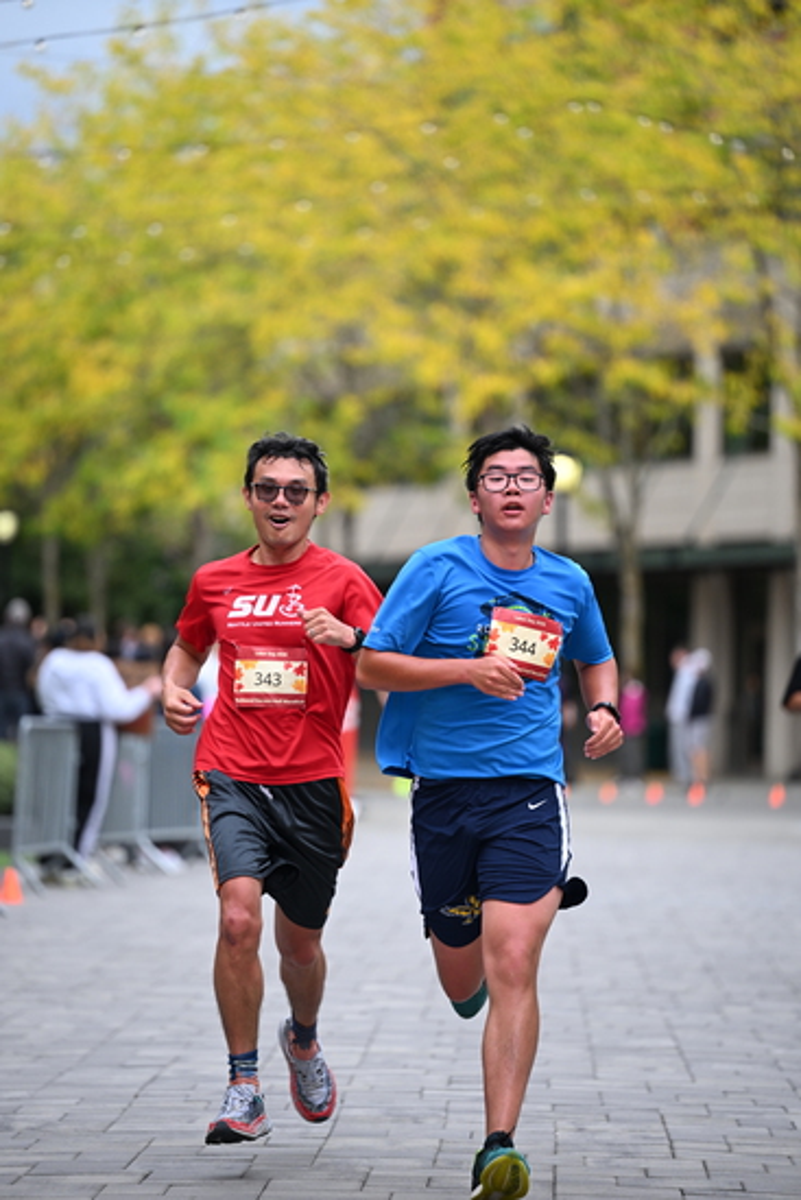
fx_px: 5503
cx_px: 400
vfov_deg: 12.4
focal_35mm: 165
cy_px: 600
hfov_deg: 8.3
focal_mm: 165
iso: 640
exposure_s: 1/2000
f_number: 2.8
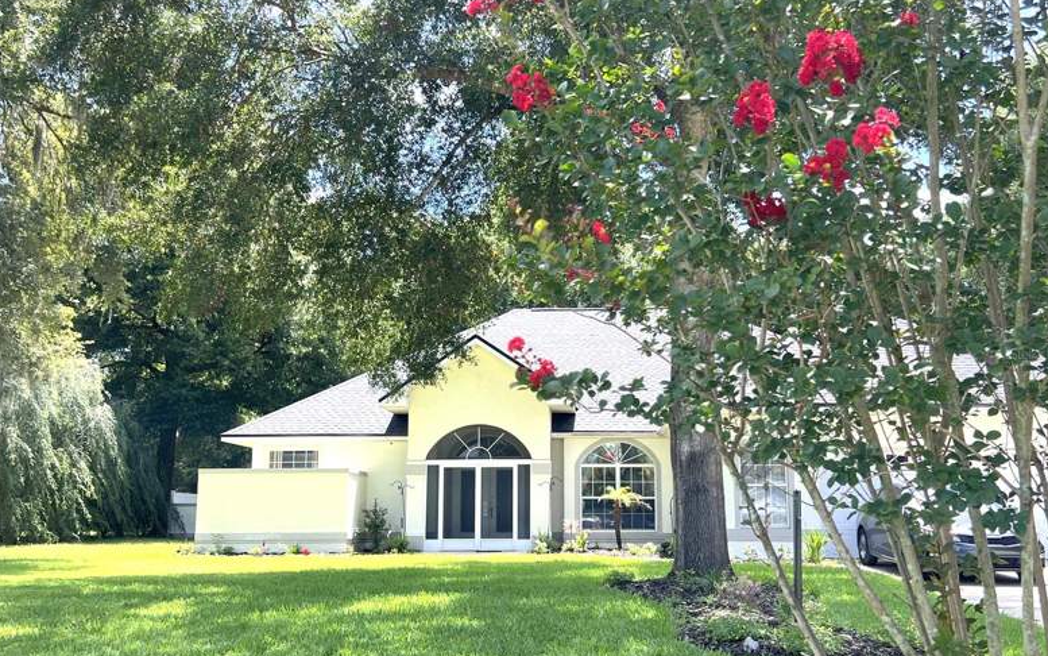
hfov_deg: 54.0
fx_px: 1028
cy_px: 353
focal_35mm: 36
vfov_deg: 35.3
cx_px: 534
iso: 50
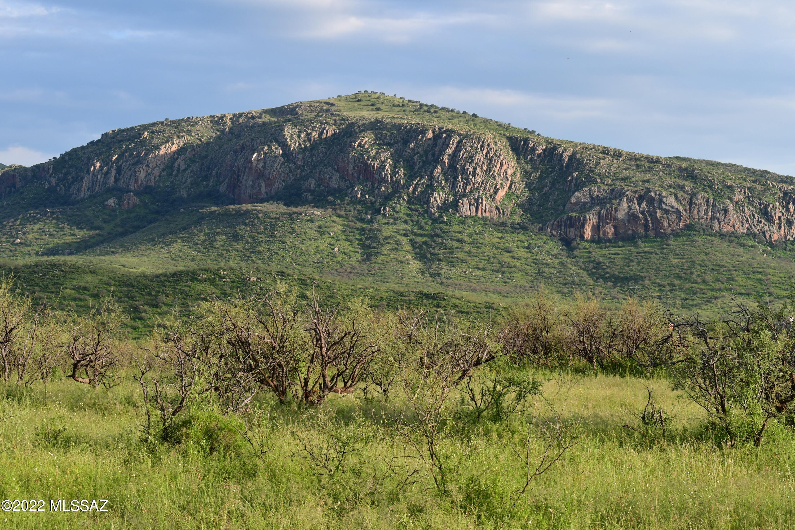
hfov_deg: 28.1
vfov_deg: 18.9
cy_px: 265
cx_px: 398
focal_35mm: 72
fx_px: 1590
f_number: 11
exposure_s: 1/500
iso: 800
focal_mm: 48
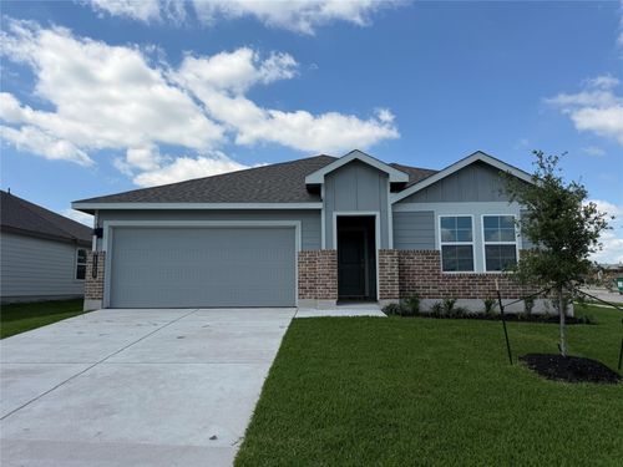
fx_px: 432
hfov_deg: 71.6
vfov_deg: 56.8
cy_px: 234
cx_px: 312
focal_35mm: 24
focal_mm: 6.76
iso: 80
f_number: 1.78
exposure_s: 1/5714
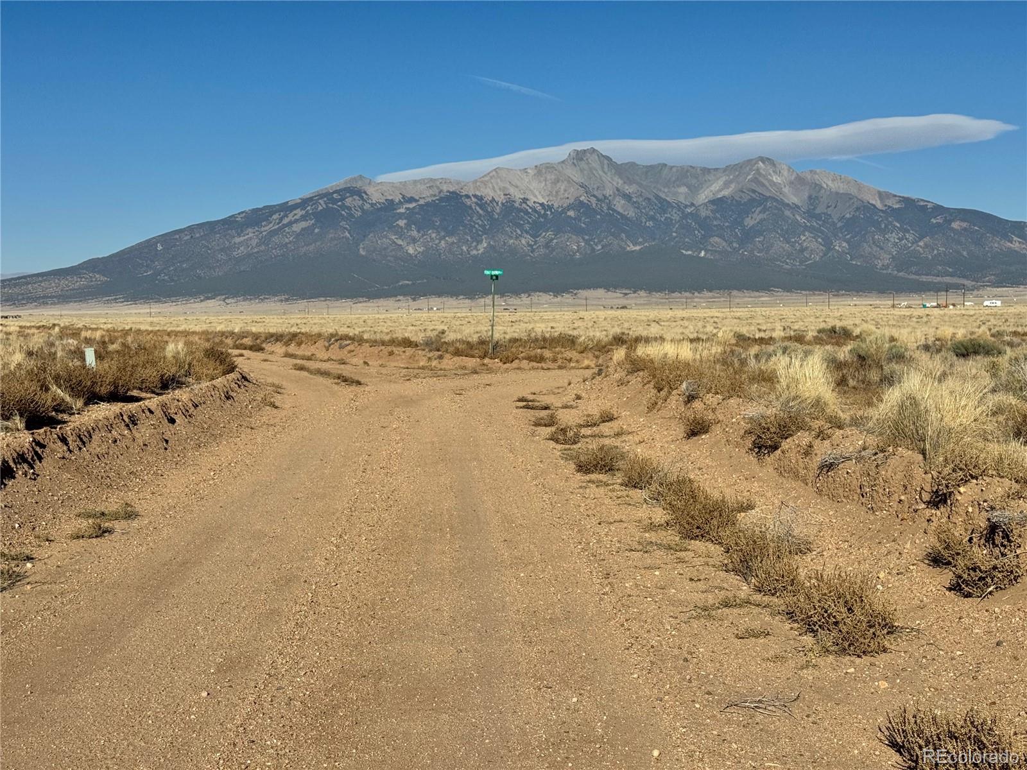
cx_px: 514
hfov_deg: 39.7
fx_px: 1424
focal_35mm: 48
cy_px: 385
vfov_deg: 30.3
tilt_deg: -3.3
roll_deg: +0.9
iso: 64
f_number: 1.78
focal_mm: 6.76
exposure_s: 1/9009
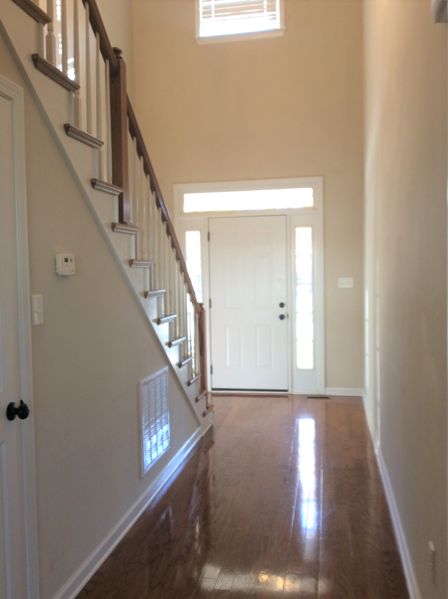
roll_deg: +2.8
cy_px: 300
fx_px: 553
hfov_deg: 44.1
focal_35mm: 32
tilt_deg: -2.5
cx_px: 224
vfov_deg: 56.9
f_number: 2.4
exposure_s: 1/24
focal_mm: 3.3
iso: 40
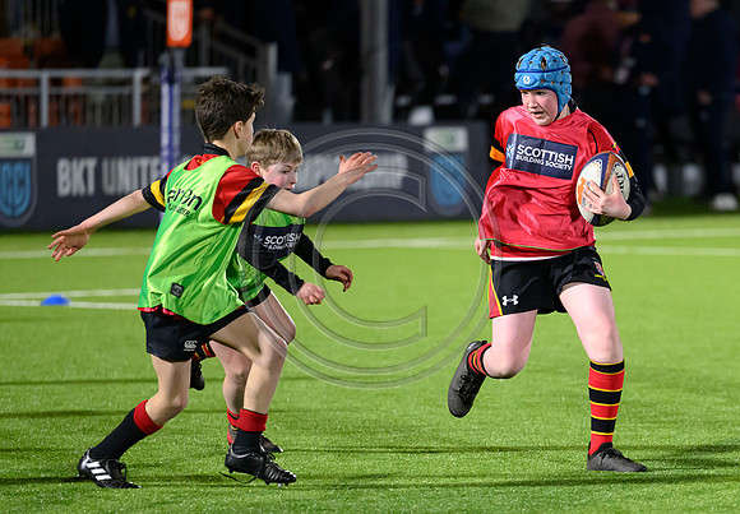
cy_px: 428
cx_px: 598
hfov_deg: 5.5
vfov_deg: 3.8
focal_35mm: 367
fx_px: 7653
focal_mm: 200
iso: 6400
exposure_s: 1/1000
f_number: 3.2
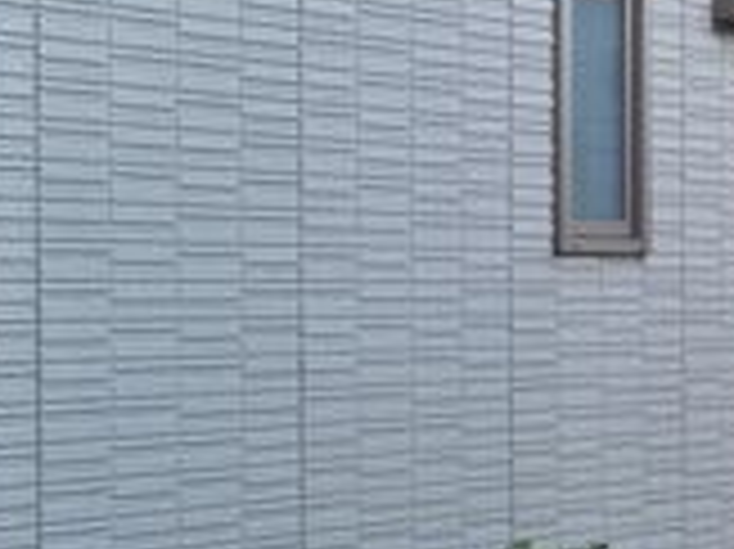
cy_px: 344
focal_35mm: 95
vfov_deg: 15.5
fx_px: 2013
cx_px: -18
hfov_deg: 20.0
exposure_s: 1/246
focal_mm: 3.3
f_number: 2.4
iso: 25
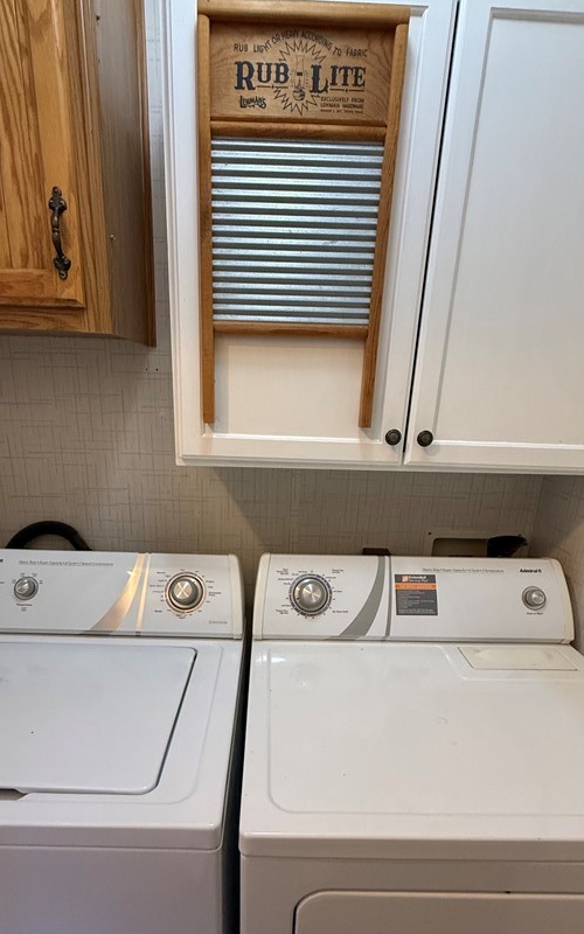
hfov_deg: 62.2
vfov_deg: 86.9
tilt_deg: -19.7
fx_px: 484
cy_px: 558
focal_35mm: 19
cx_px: 272
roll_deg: -2.4
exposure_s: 1/120
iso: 320
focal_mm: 2.22
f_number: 2.2
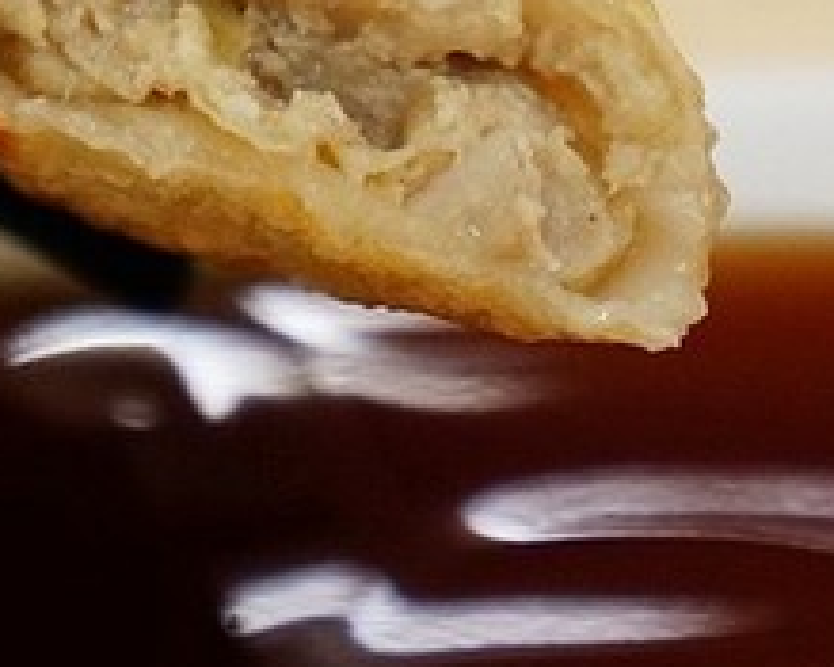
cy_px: 23
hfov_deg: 9.3
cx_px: 202
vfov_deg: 7.4
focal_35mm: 208
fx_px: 5132
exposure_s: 1/100
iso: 2500
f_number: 5.6
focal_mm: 54
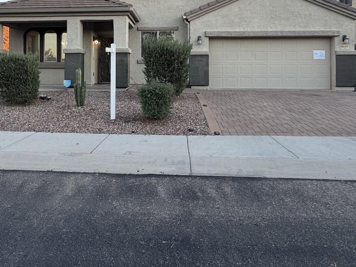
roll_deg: -0.4
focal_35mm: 32
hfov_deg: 56.3
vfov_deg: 42.8
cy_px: 66
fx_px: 329
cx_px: 138
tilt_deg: +0.0
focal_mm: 2.22
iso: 40
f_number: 2.2
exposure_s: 1/99
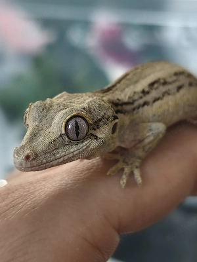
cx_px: 98
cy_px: 131
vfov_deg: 41.2
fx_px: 349
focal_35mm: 46
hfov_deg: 31.5
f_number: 1.7
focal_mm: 6.06
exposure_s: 1/33.4
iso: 1000
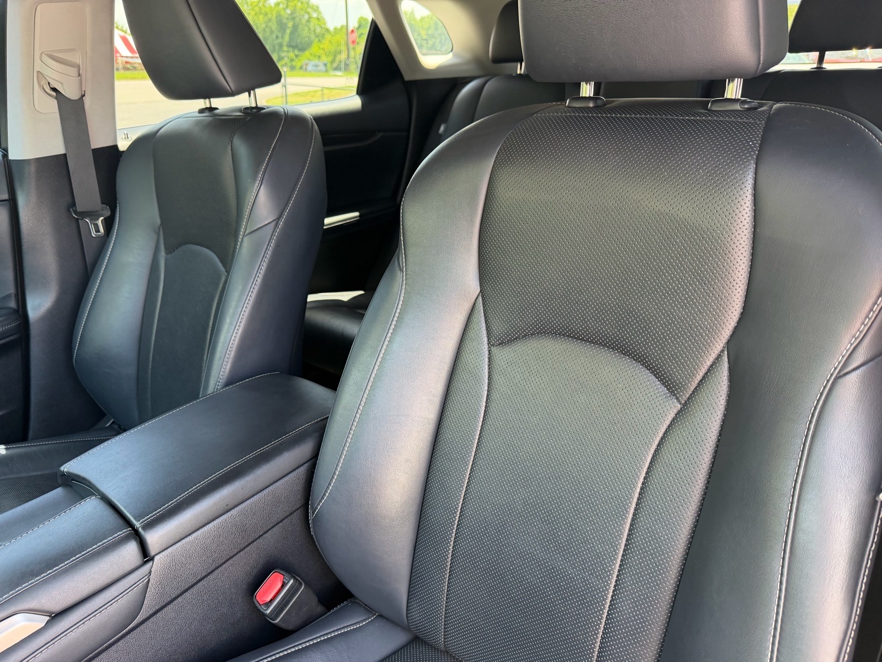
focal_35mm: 24
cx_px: 441
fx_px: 612
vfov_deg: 56.8
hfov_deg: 71.6
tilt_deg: -21.7
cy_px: 331
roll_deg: -1.4
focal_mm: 6.76
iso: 200
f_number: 1.78
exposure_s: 1/111
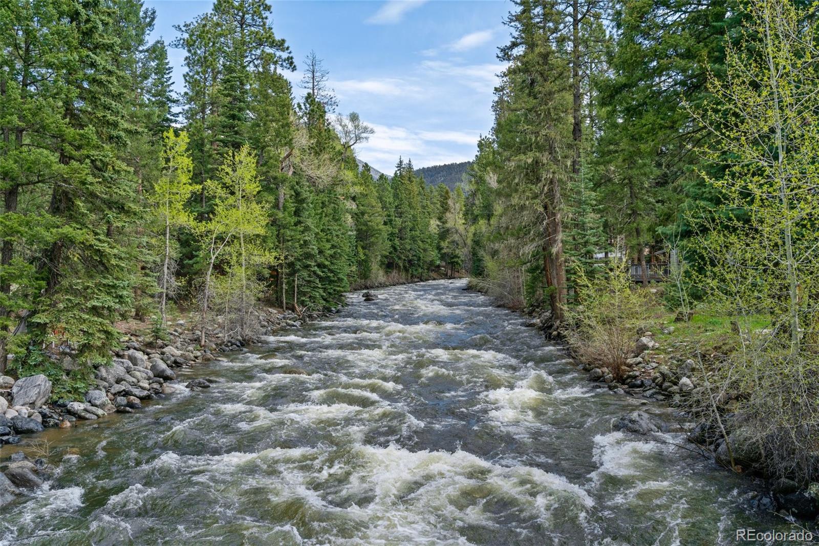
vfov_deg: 38.9
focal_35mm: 34
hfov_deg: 55.8
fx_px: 773
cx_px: 410
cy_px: 273
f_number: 8
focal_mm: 34
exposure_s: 1/350
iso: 400
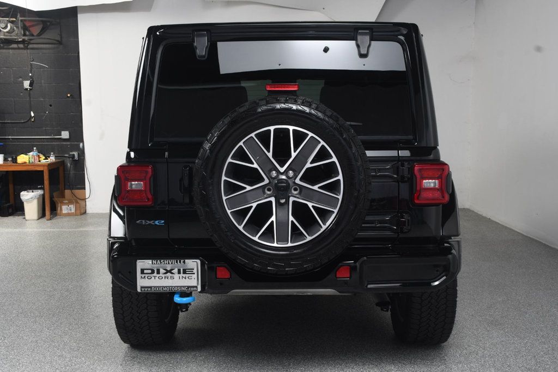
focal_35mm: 40
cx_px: 279
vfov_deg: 33.4
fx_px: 620
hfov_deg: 48.5
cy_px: 186
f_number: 9
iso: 100
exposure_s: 1/160
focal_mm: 27
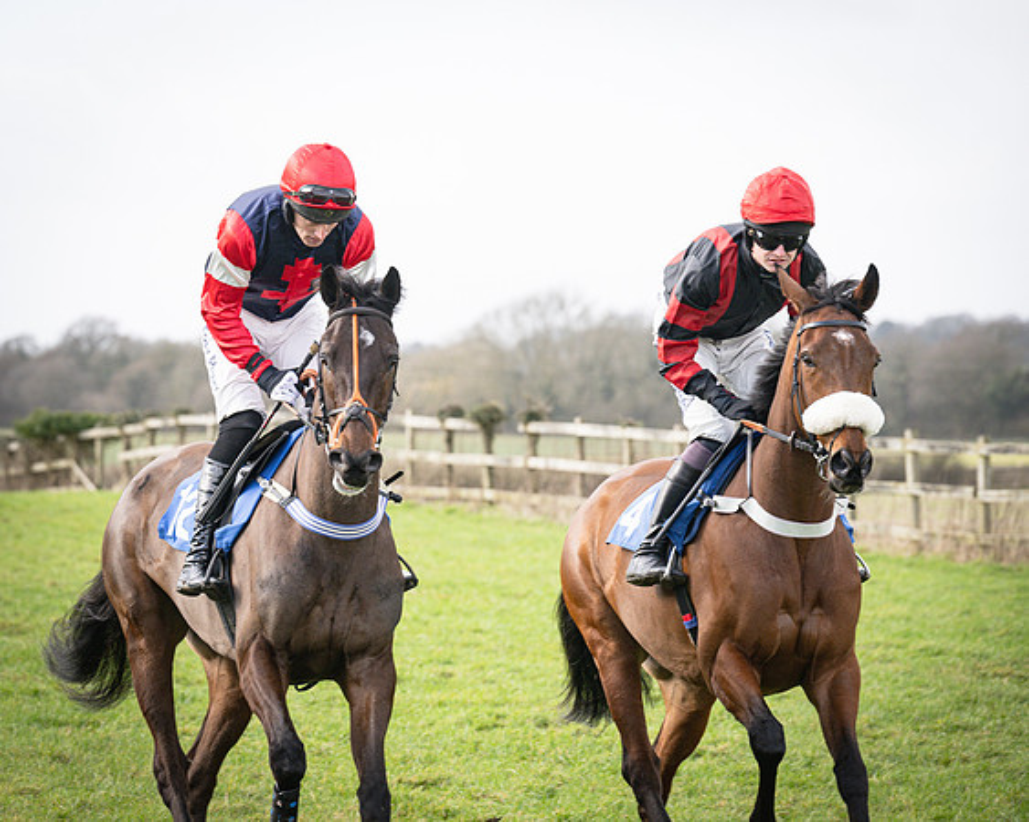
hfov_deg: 9.7
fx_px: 6081
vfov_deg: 7.7
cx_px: 299
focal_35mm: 200
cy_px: 336
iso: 400
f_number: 5
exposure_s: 1/1000
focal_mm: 150
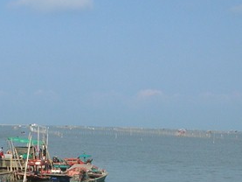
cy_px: 245
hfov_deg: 18.6
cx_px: -31
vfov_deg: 14.0
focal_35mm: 101
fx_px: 706
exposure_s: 1/346
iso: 50
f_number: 5.6
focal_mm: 5.8
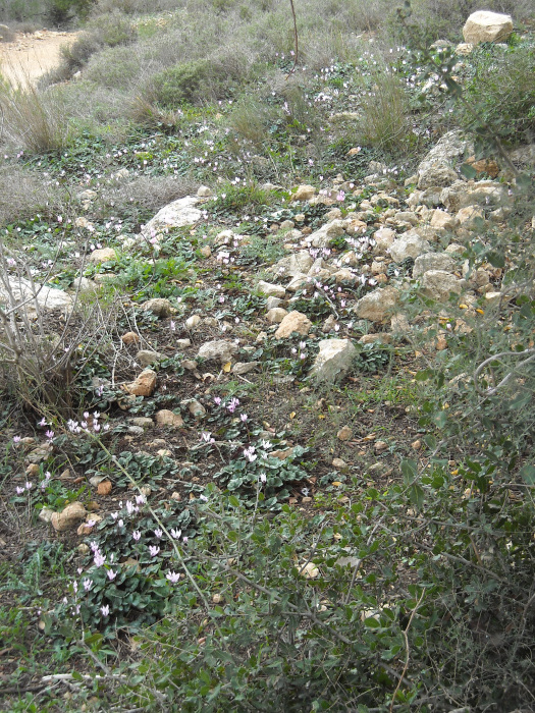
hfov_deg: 21.6
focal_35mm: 68
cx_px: 268
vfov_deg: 28.6
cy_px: 356
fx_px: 1401
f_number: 3.7
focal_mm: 11.02
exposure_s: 1/84
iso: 64
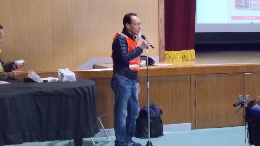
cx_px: 130
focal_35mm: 72
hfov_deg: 29.4
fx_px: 496
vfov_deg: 16.8
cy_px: 74
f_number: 5.3
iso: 800
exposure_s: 1/20
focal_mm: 11.8
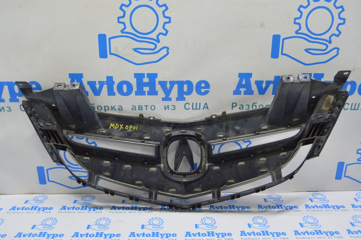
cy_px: 120
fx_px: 331
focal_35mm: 33
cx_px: 180
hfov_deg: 57.3
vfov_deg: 39.9
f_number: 5.6
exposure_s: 1/20
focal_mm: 22
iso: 400
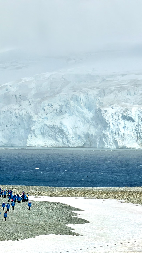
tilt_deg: +0.0
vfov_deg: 7.4
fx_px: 1948
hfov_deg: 4.2
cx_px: 77
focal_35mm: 291
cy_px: 126
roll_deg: -1.1
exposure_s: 1/1779
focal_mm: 16.89
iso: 16
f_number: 2.8
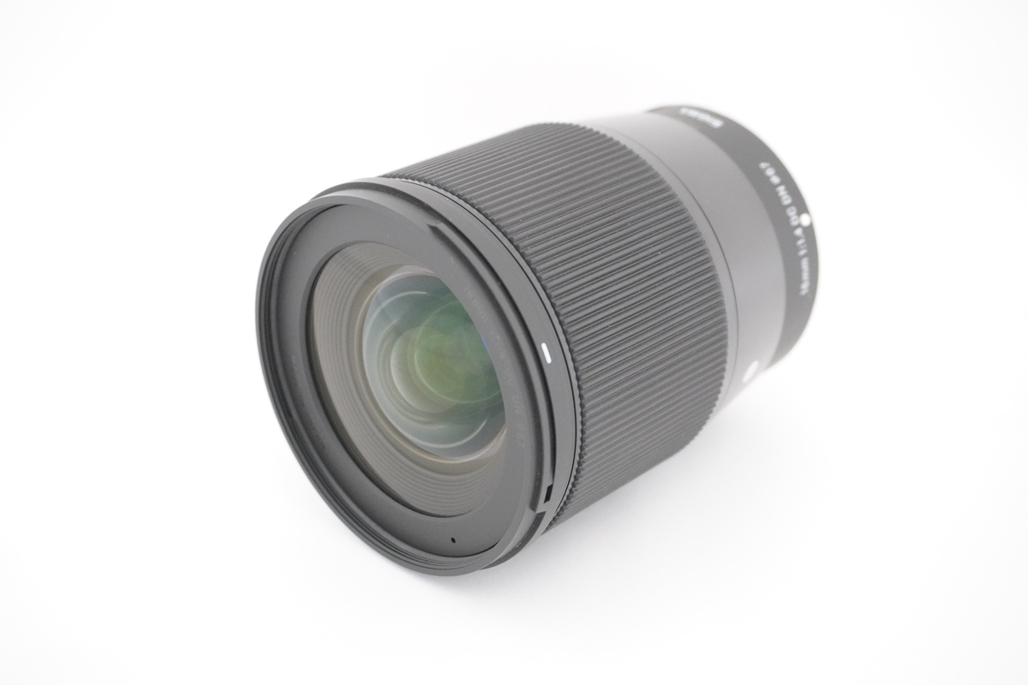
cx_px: 514
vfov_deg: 26.5
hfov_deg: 38.9
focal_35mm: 51
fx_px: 1456
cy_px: 342
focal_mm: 34
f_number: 5
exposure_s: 1/60
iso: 4000
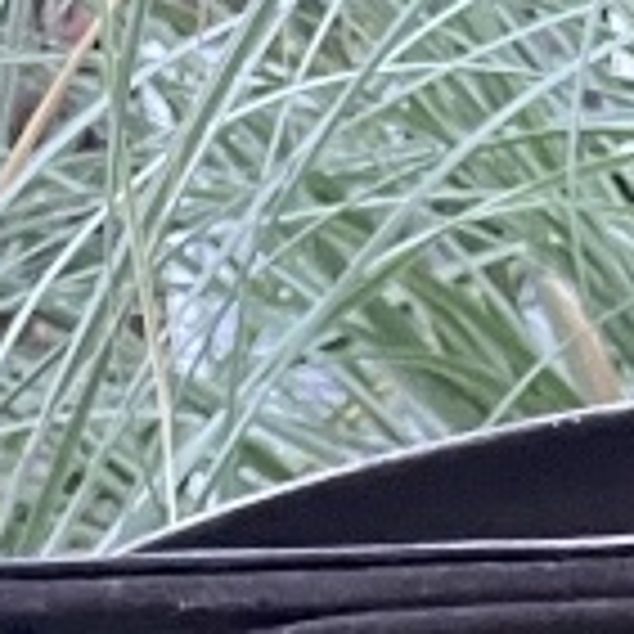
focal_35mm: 196
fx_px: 4061
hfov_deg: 8.5
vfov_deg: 6.8
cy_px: 2617
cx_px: 1174
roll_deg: +2.9
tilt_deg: -18.6
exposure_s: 1/38
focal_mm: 4.2
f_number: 1.6
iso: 640
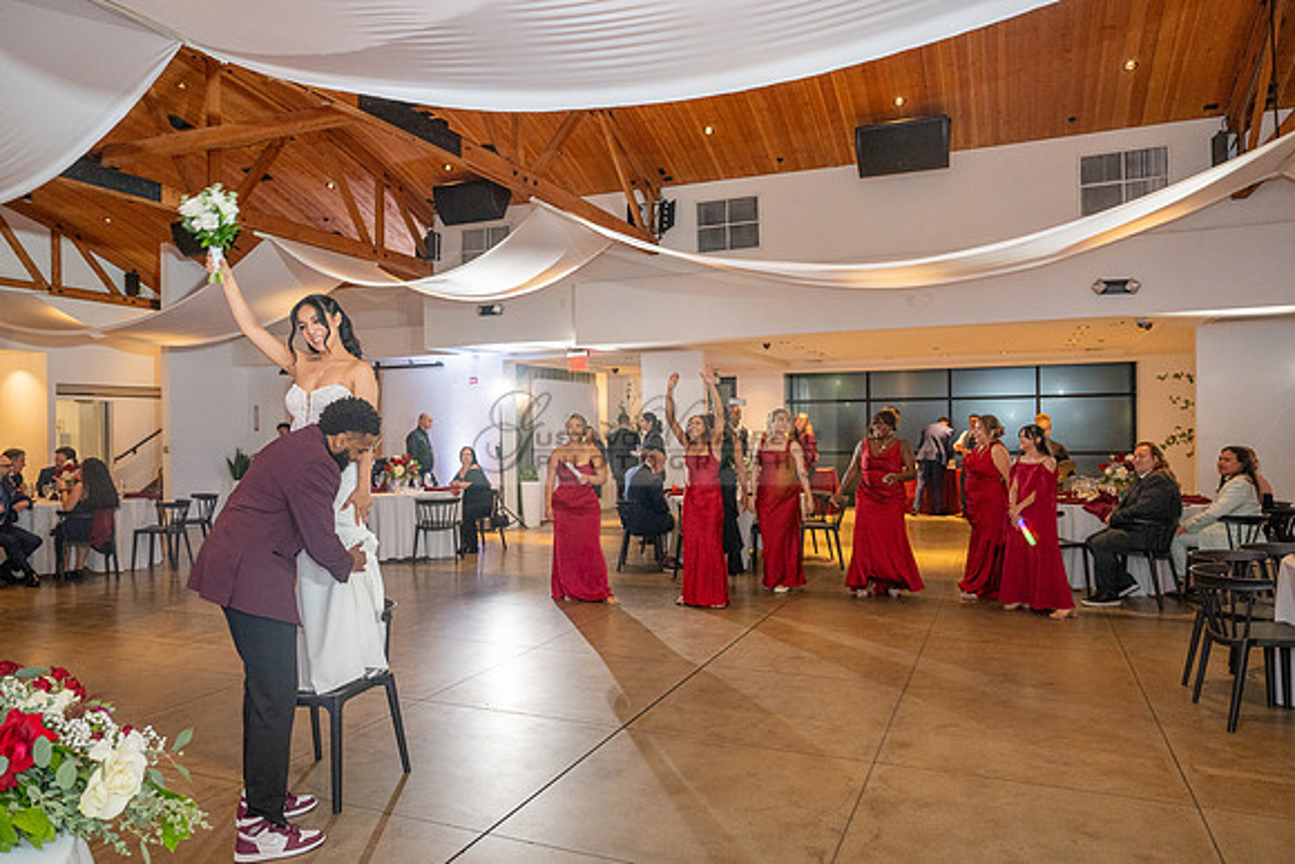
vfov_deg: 53.2
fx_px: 863
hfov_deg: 73.7
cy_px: 432
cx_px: 648
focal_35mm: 24
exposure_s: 1/200
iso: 2000
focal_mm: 24
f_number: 3.5
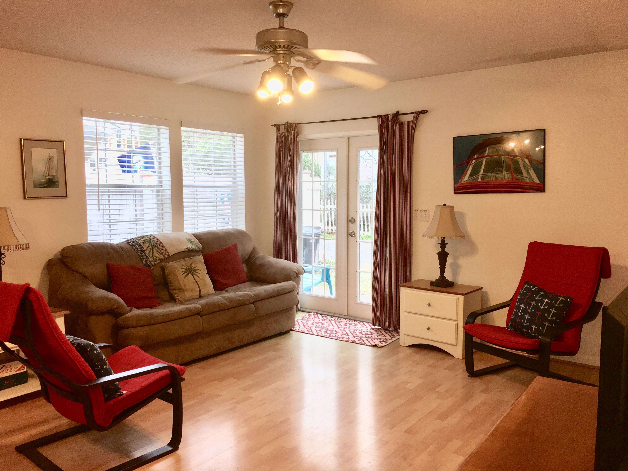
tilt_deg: -3.8
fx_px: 526
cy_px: 236
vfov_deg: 48.2
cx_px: 314
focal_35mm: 29
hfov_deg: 61.7
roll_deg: -0.2
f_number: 2.2
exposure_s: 1/30
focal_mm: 4.15
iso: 40
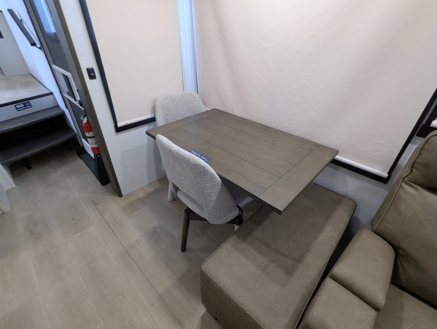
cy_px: 164
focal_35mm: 16
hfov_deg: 94.4
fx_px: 202
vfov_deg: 78.2
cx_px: 218
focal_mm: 2.35
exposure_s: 1/71
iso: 414
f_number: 2.2
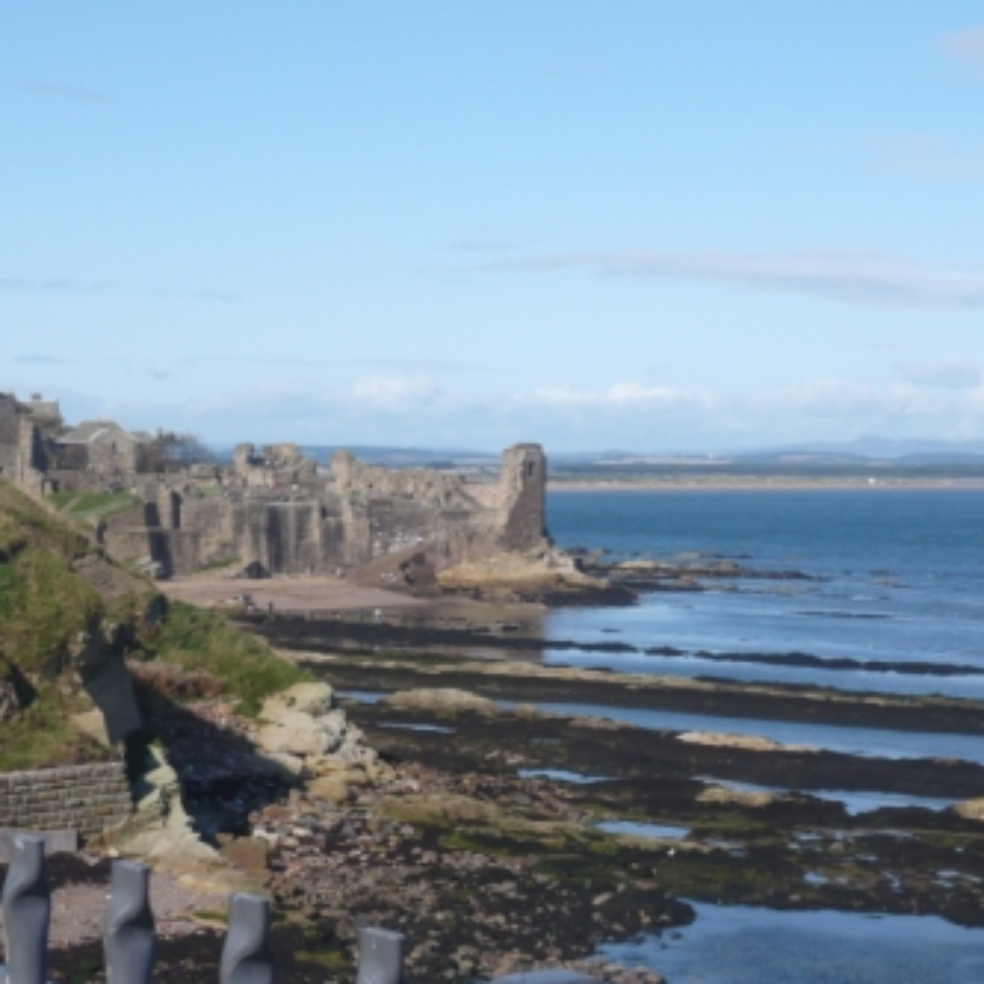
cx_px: 455
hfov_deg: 19.7
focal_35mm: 88
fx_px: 2830
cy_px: 491
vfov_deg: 19.7
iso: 100
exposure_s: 1/125
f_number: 11
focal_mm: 12.2
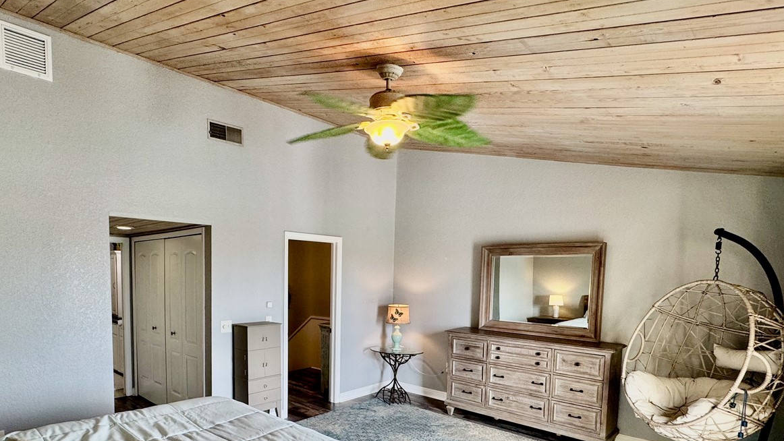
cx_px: 345
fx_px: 437
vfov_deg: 52.1
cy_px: 310
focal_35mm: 21
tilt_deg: -5.8
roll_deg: -1.0
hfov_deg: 83.5
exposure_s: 1/120
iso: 160
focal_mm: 2.22
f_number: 2.2
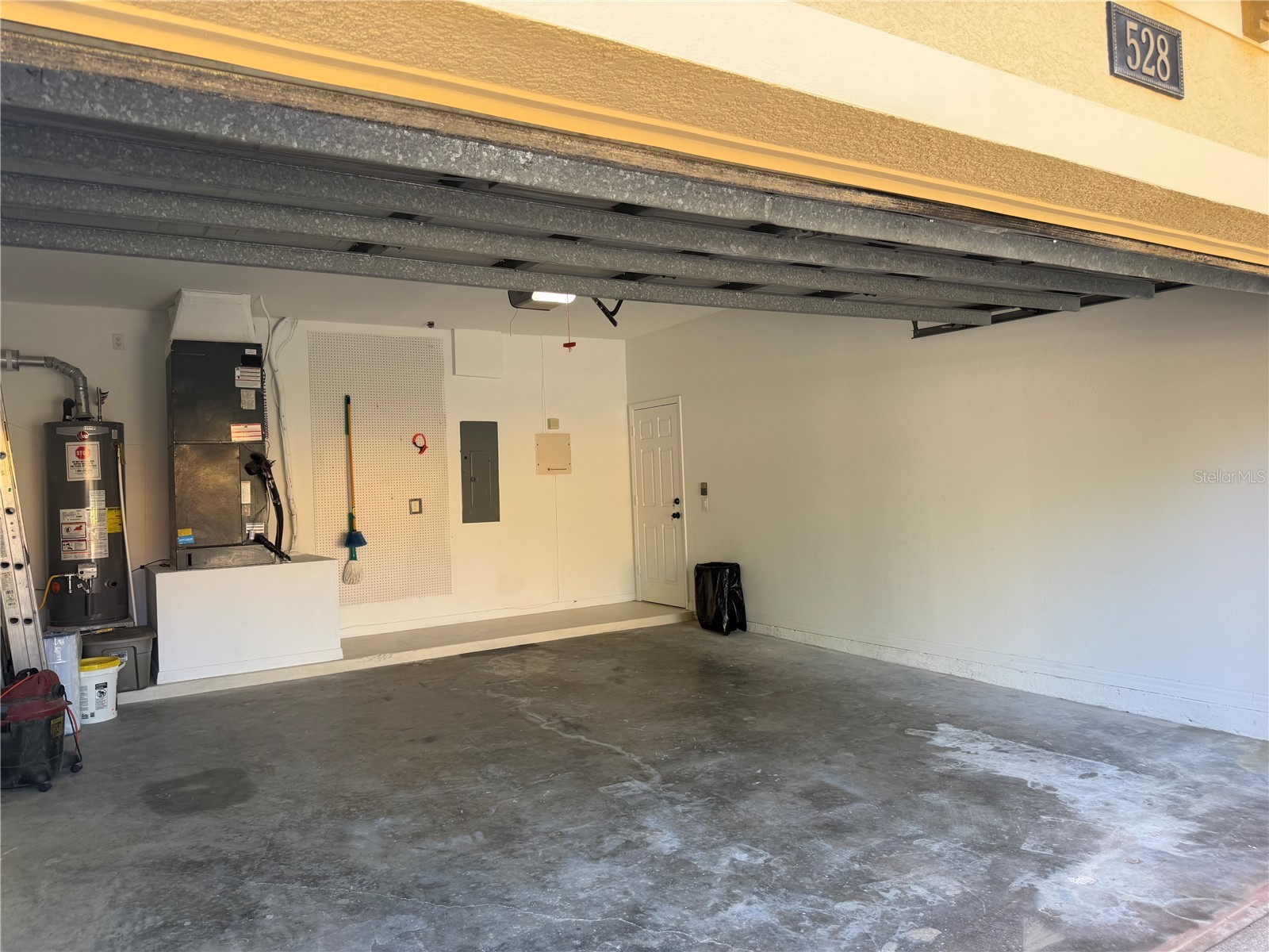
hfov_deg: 71.6
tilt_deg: +0.5
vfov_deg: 56.8
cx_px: 634
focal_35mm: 24
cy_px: 476
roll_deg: +2.1
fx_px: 880
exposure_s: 1/143
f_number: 1.78
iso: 80
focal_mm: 6.76
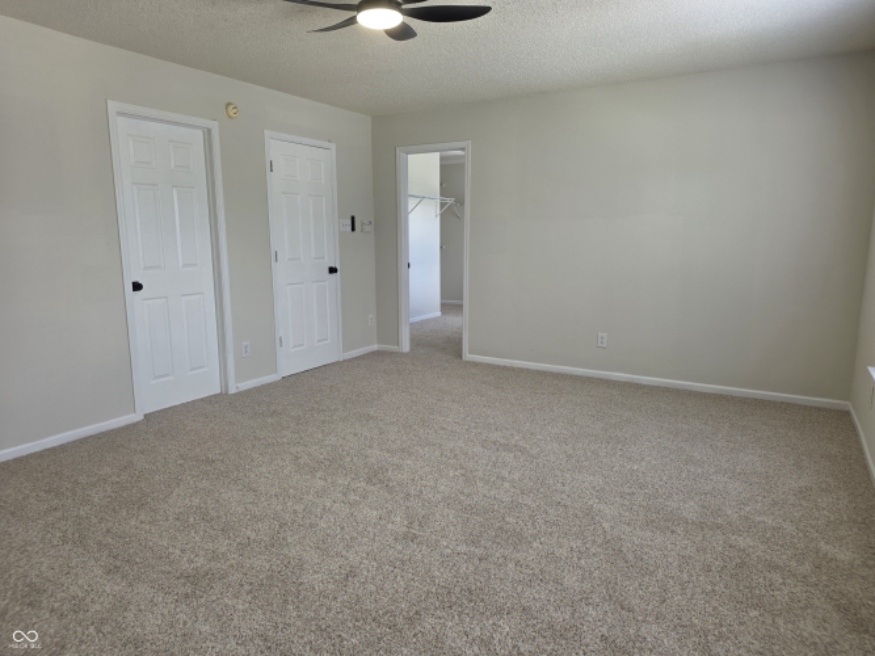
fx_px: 581
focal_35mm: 23
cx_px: 438
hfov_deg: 73.9
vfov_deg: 58.9
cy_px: 328
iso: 80
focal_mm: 6.25
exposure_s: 1/180
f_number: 1.7
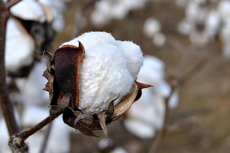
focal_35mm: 60
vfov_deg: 22.6
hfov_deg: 33.4
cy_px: 76
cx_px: 115
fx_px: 383
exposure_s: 1/250
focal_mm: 40
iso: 100
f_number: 8
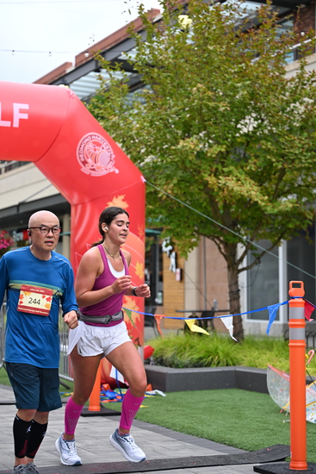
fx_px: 921
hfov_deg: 19.5
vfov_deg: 28.8
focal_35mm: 70
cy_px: 237
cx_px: 158
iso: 640
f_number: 2.8
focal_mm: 70
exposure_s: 1/2000
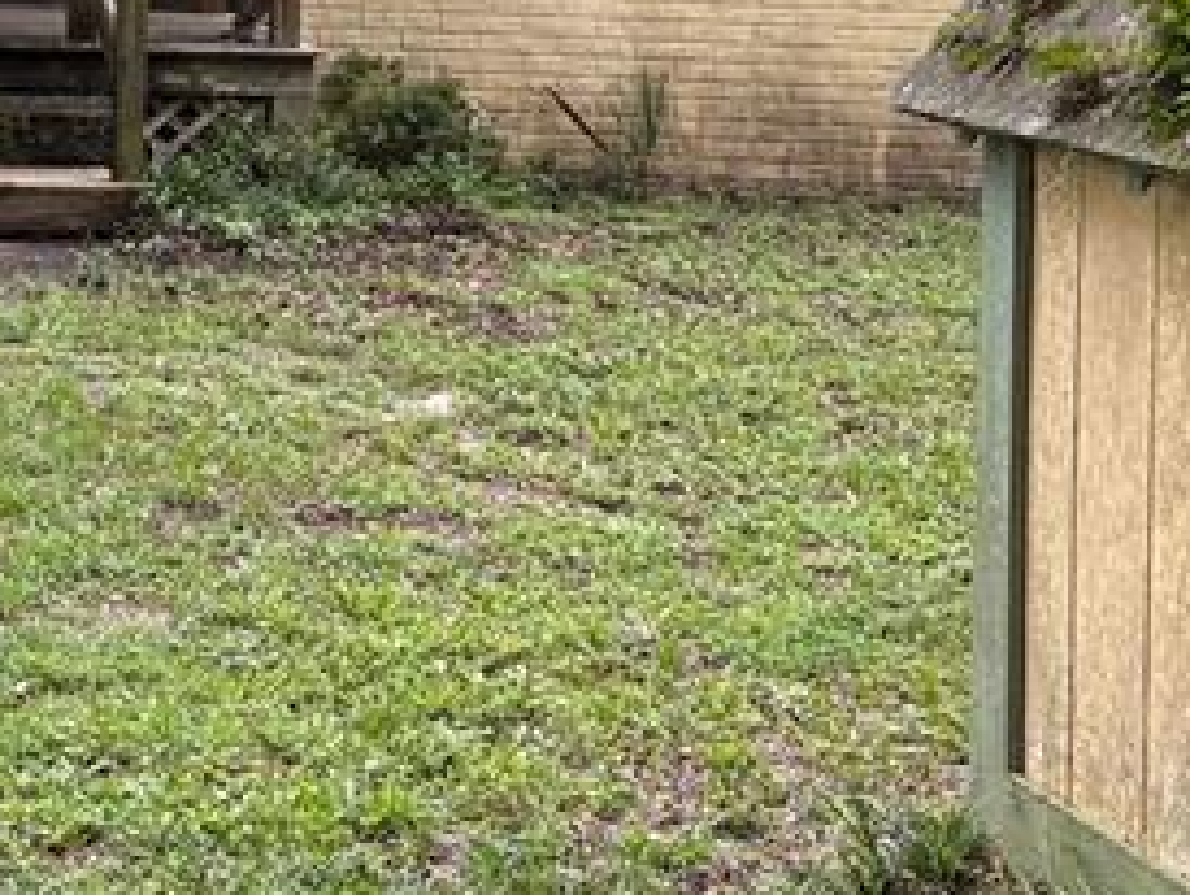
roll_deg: +0.0
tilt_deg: -3.8
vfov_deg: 14.8
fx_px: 3338
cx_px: -730
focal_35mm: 97
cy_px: -126
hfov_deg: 17.6
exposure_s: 1/264
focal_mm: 5.96
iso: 64
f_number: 1.6
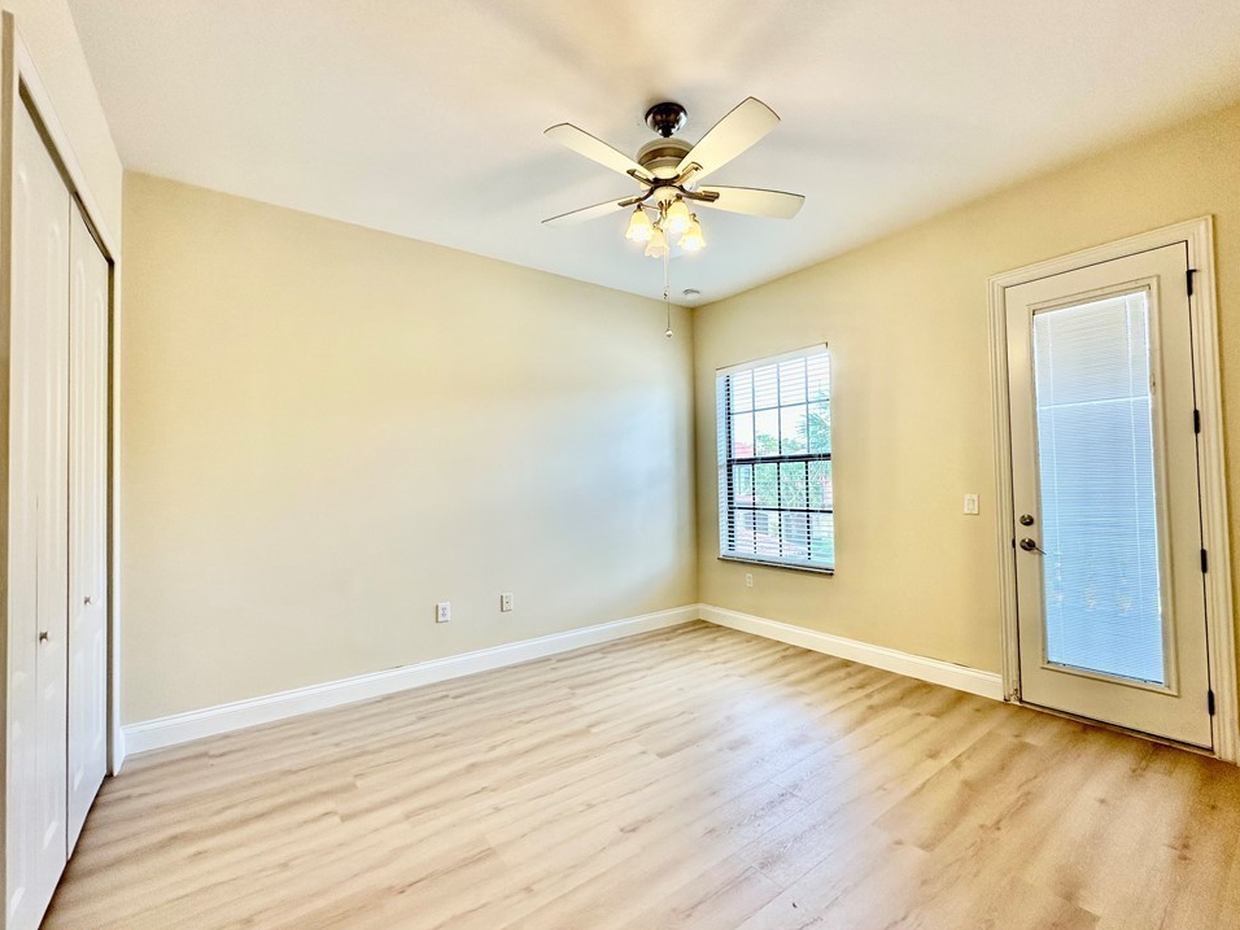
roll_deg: +1.4
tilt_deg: +1.6
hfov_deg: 98.2
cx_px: 629
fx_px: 537
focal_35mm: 15
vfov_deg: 81.7
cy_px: 471
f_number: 2.2
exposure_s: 1/120
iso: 100
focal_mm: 2.22
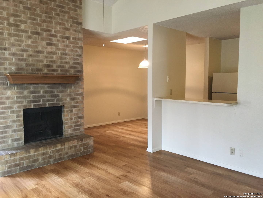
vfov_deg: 48.2
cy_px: 99
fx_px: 220
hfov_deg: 61.7
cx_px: 132
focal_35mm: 29
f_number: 2.2
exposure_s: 1/30
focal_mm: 4.15
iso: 200
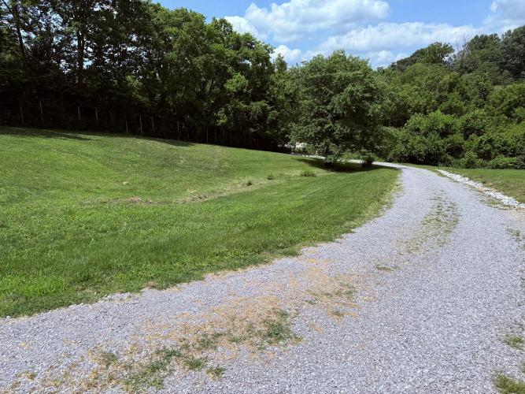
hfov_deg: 71.6
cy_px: 197
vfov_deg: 56.8
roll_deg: +0.7
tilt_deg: -15.0
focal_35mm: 24
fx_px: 364
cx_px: 262
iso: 80
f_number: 1.78
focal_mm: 6.76
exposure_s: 1/5319
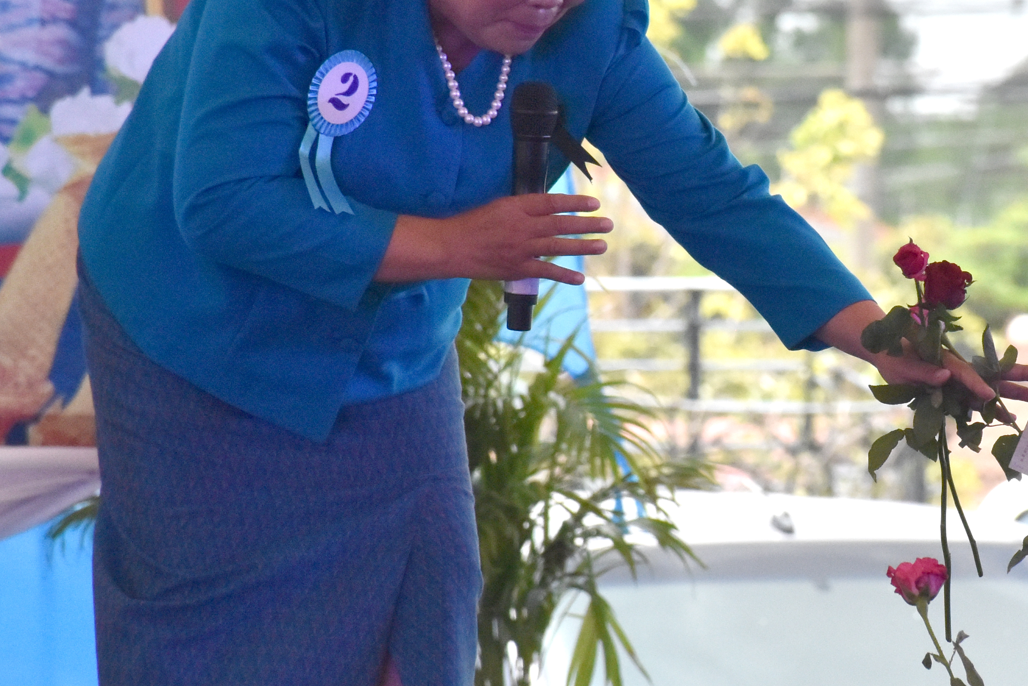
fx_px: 13648
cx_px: 814
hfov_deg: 4.3
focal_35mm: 478
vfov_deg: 2.9
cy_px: 314
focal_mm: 140
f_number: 8
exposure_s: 1/4000
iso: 1250
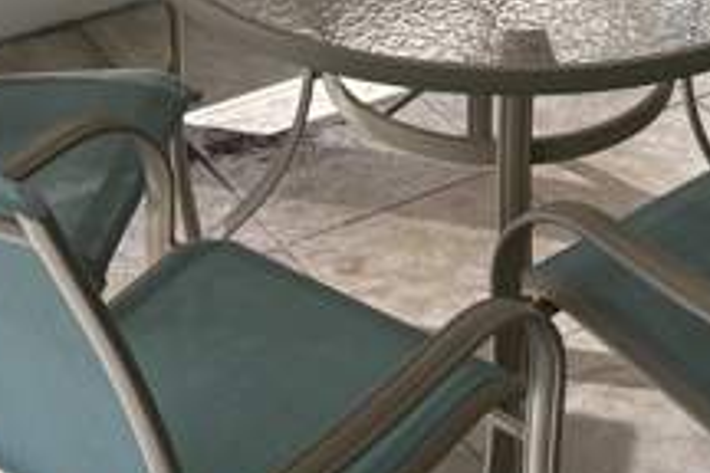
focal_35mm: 100
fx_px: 1972
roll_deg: -0.5
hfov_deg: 20.3
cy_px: -72
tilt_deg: -26.7
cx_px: 477
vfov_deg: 13.4
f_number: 1.6
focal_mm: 5.96
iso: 50
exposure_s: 1/556
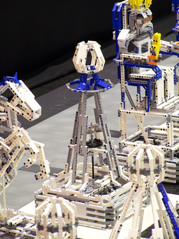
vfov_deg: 10.5
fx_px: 1303
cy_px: 120
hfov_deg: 7.9
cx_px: 90
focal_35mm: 189
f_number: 3.2
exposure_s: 1/3
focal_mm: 31.3
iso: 80
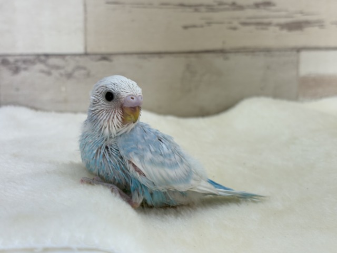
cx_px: 168
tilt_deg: -10.1
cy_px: 126
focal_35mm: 52
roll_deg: +0.4
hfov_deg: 36.8
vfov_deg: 28.0
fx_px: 506
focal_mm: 5.96
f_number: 1.6
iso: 40
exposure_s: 1/50
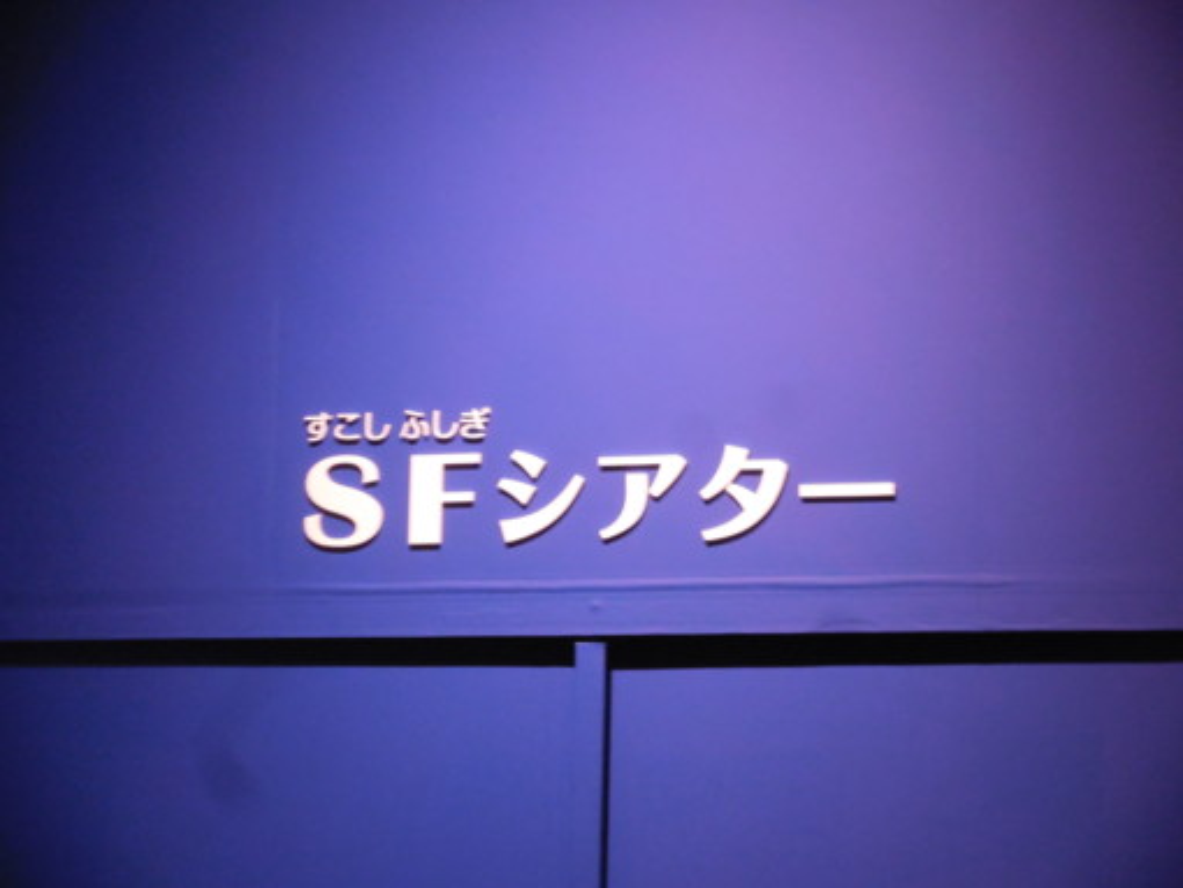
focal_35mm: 113
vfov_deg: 13.1
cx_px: 592
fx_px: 3864
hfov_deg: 17.4
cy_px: 444
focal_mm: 20.4
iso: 800
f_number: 5.1
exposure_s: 1/10
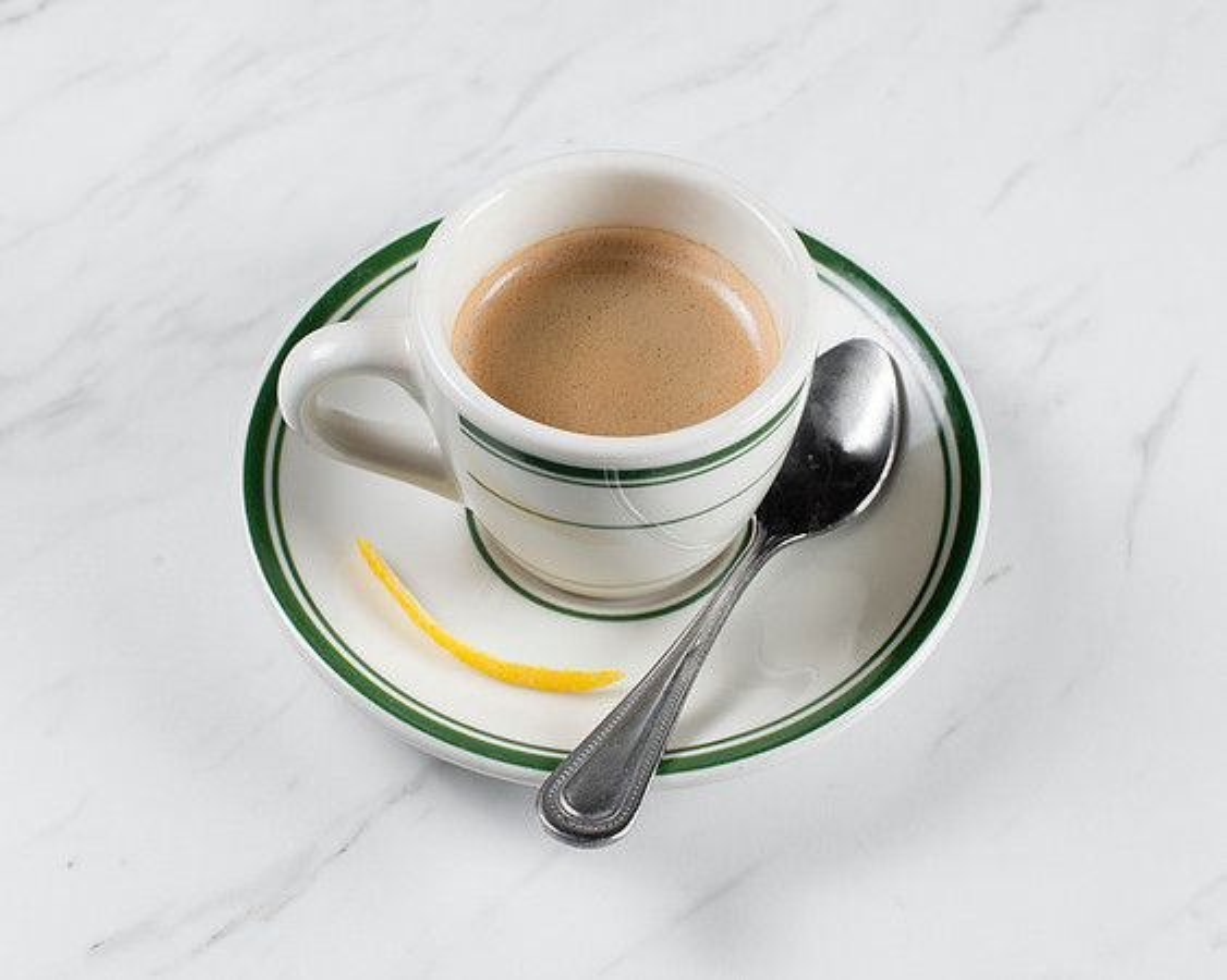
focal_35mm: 73
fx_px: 2652
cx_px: 583
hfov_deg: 26.1
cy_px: 462
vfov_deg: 21.0
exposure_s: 1/200
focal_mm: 50
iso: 200
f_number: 10
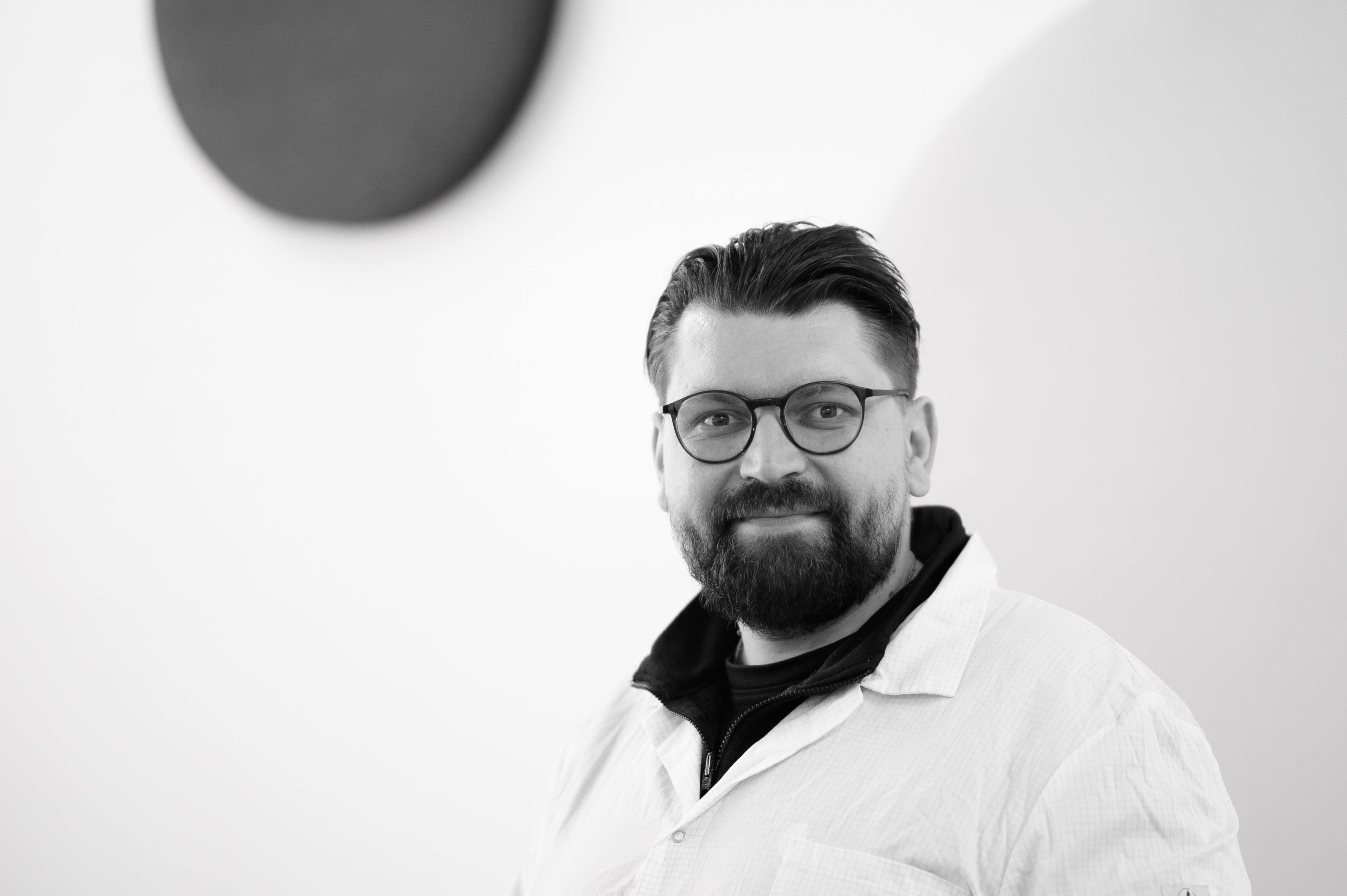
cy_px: 436
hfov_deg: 17.9
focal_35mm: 114
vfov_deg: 12.0
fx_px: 4266
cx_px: 900
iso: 500
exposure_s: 1/400
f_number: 1.4
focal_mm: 85
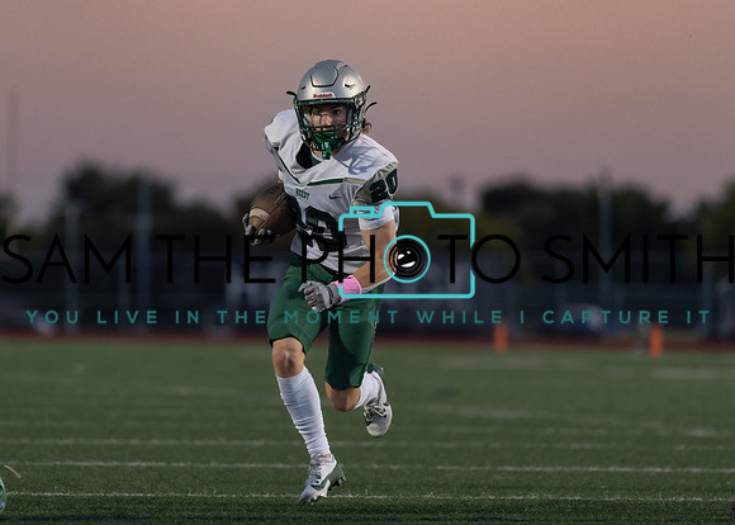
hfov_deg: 6.0
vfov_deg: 4.3
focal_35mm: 336
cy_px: 263
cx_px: 307
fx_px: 7019
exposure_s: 1/1000
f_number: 2.8
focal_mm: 200
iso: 1250
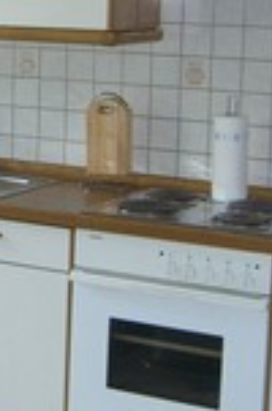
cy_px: 103
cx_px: -3
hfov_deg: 12.8
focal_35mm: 105
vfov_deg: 19.4
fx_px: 1195
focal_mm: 7.9
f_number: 2.8
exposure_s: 1/60
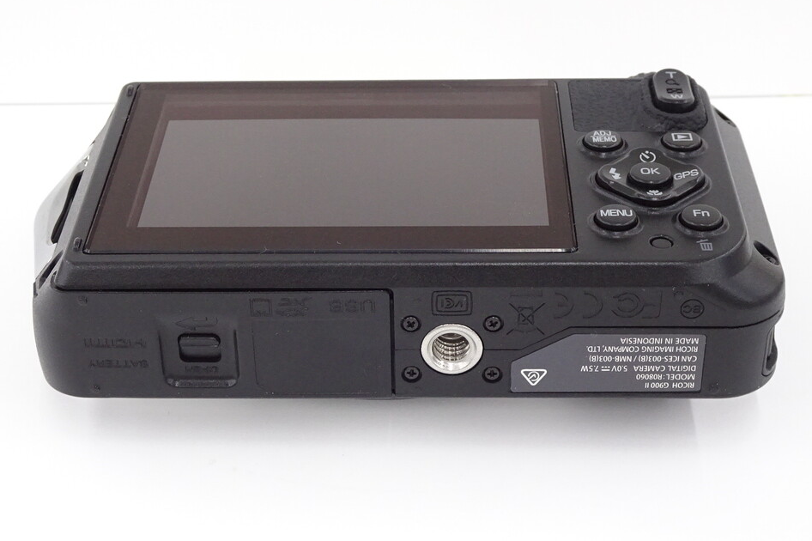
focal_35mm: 66
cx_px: 377
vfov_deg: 20.6
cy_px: 250
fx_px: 1488
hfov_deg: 30.5
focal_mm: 8.51
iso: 400
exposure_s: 1/50
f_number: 4.5
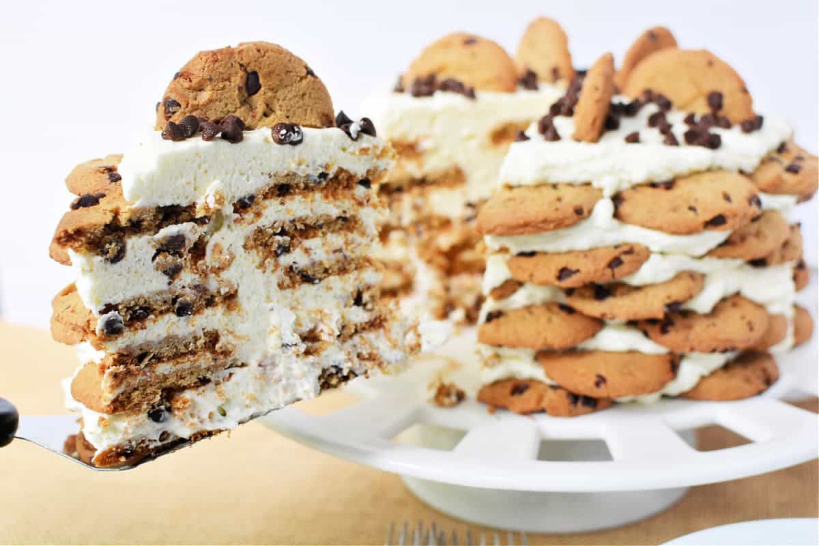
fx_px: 1194
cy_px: 273
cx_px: 410
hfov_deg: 37.9
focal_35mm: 52
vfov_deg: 25.8
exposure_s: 1/80
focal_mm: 35
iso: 400
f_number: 4.5
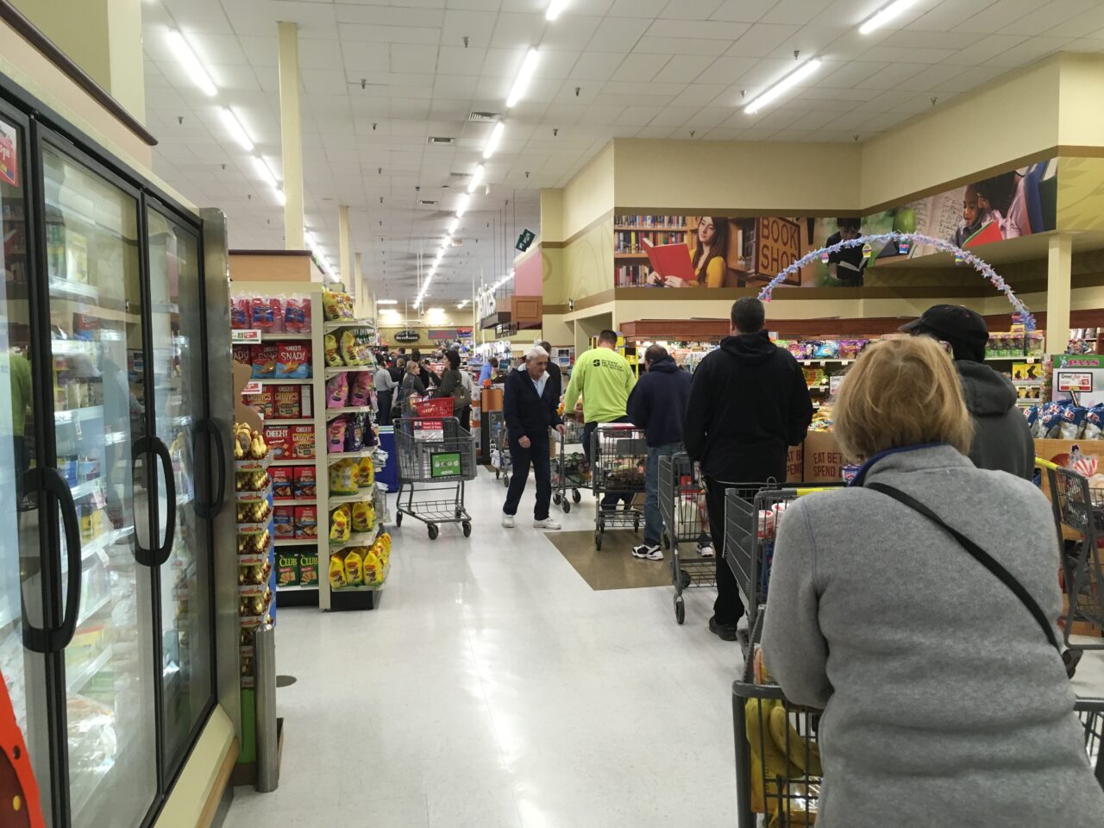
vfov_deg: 48.2
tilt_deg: -4.8
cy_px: 414
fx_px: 925
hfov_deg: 61.7
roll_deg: +0.7
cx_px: 552
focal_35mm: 29
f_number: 2.2
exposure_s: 1/30
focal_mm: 4.15
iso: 40
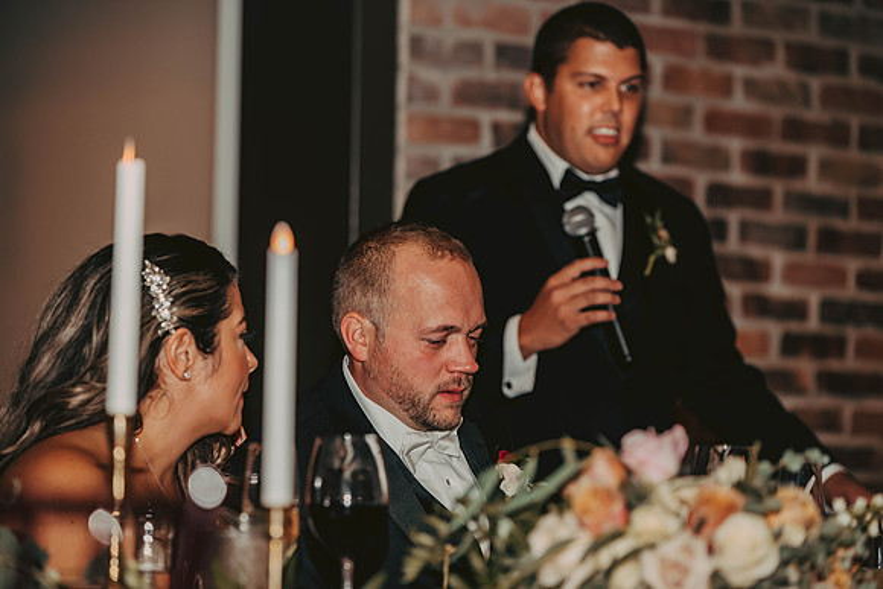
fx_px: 3557
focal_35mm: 145
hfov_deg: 14.2
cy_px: 294
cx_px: 442
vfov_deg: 9.5
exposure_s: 1/80
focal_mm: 145
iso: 500
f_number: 3.2
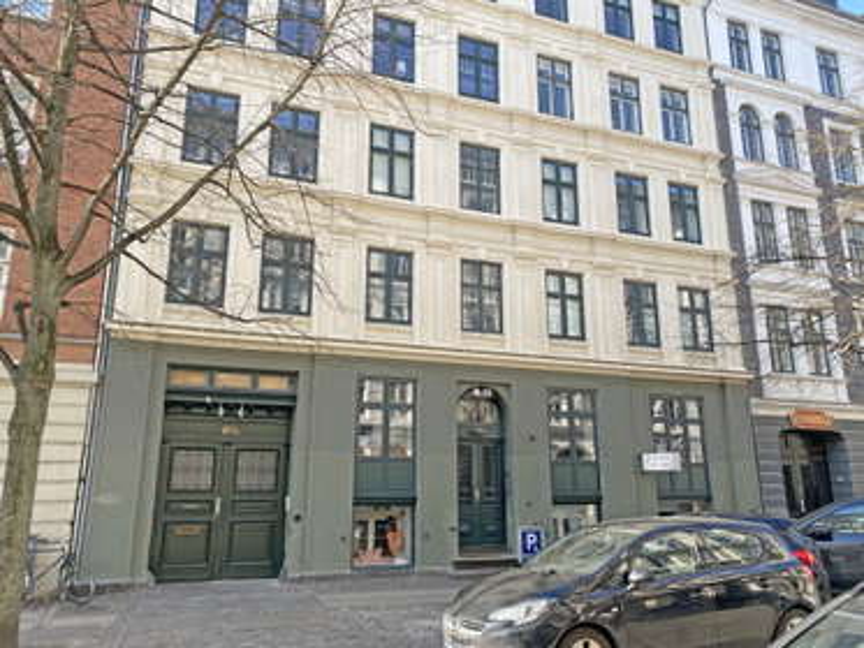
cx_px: 432
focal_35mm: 26
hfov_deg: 67.3
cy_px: 324
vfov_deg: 53.1
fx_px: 649
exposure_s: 1/504
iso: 32
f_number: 1.8
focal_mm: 4.25
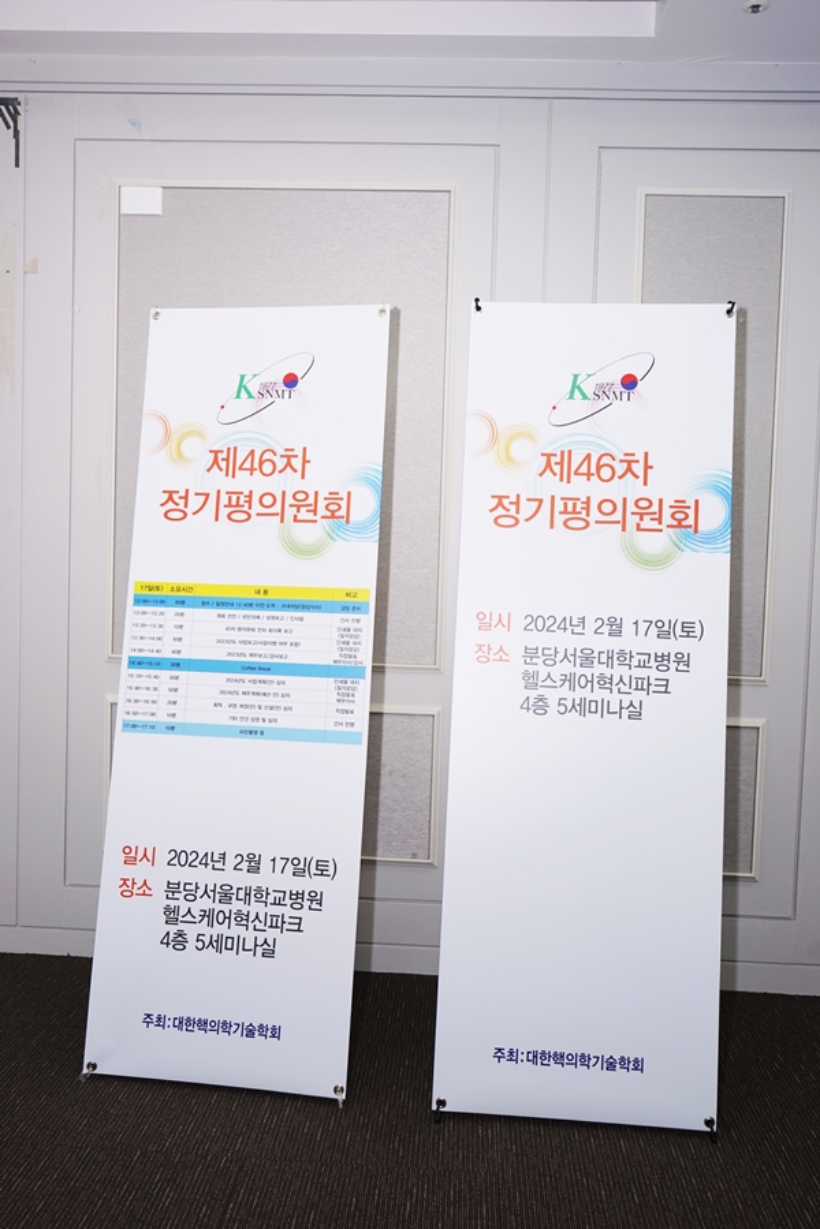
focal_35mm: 29
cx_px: 410
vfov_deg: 63.7
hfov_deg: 45.0
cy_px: 614
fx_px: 991
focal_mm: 29
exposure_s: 1/100
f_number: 6.3
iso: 400
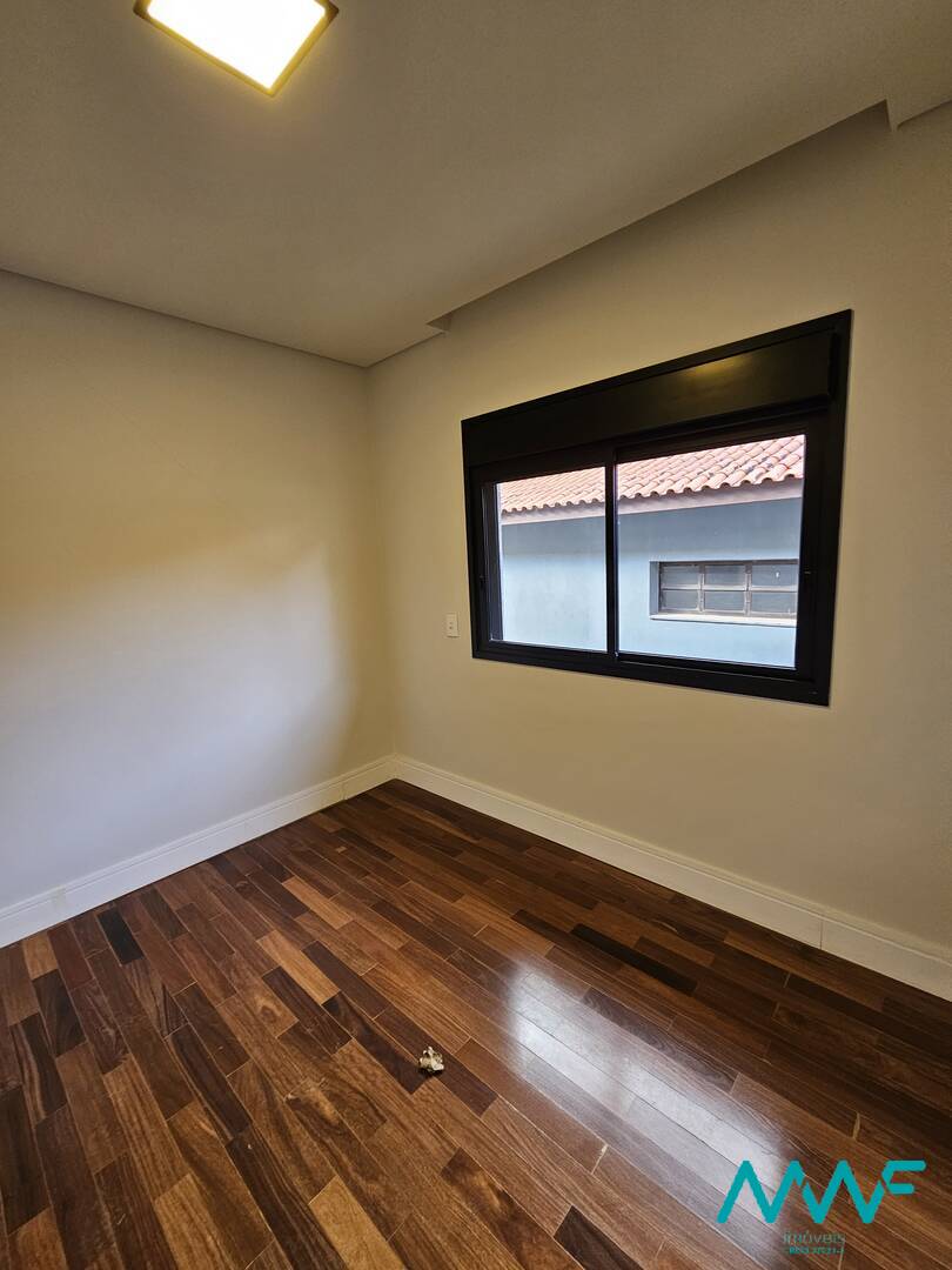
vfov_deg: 106.2
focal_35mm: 13
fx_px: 477
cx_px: 476
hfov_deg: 89.9
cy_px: 635
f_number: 2.2
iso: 125
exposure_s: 1/60
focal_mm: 2.2
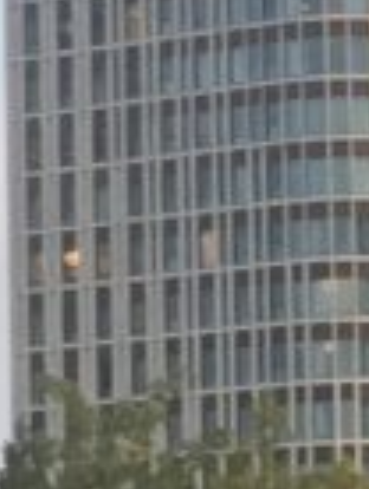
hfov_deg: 3.8
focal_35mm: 385
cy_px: 99
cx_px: -362
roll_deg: +0.9
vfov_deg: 5.1
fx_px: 5455
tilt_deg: +9.2
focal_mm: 6
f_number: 2.4
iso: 80
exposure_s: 1/122
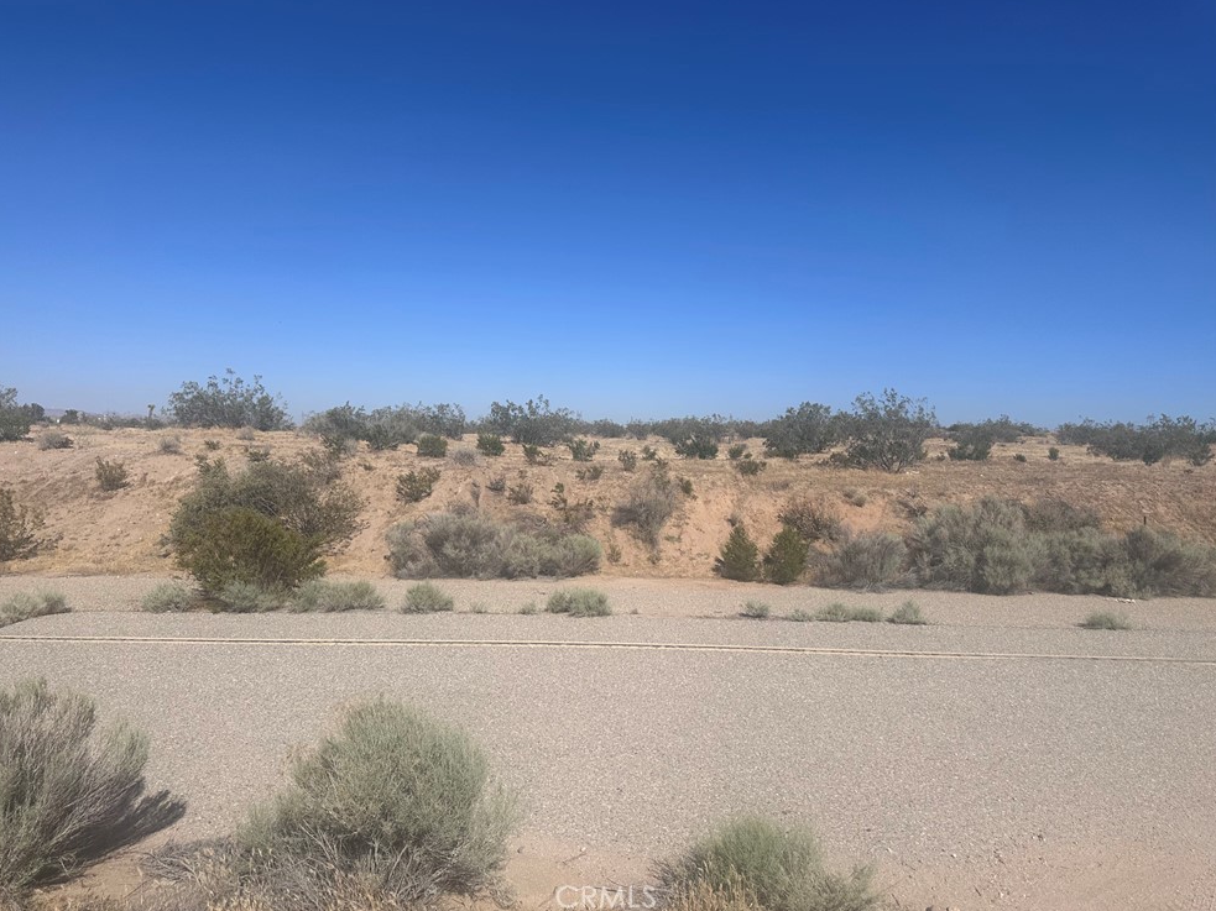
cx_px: 590
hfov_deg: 69.4
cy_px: 440
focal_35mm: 25
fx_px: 878
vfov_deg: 54.9
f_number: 1.78
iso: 80
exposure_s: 1/8929
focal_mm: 6.86
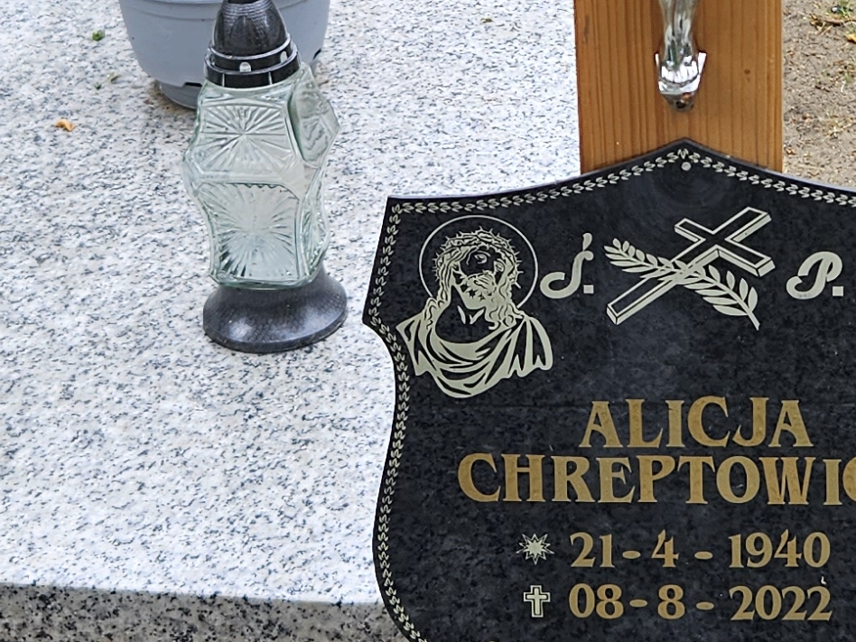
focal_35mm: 97
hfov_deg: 20.1
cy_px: -87
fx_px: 2399
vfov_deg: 14.8
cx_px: 607
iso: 25
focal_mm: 5.4
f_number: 1.8
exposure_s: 1/310
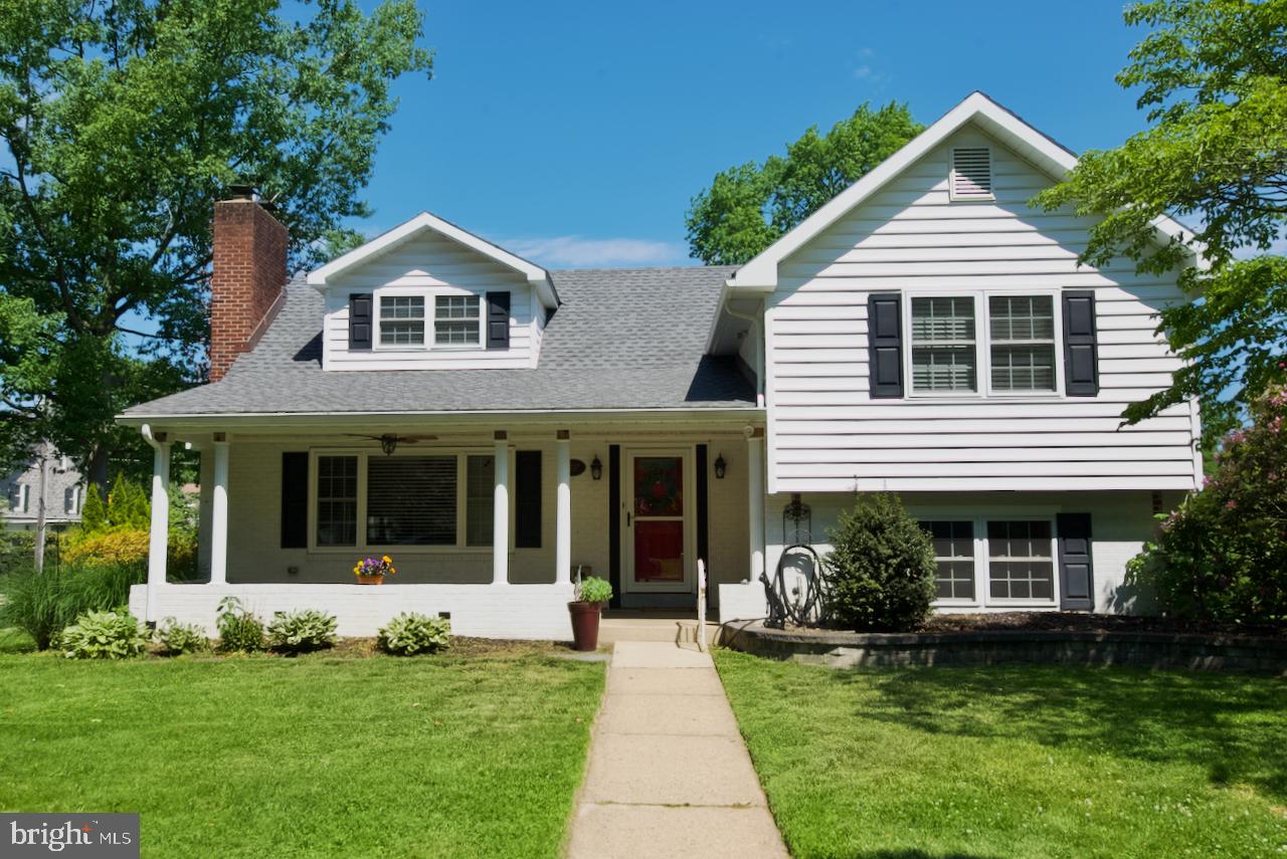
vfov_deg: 46.5
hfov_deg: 65.4
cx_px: 644
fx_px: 1002
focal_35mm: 28
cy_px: 430
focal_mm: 28
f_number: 14
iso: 800
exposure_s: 1/800
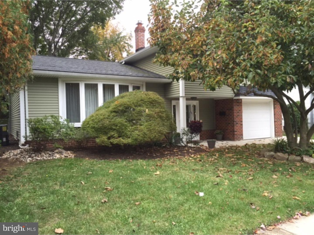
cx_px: 157
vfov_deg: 48.2
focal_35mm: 29
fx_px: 263
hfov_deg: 61.7
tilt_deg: +0.3
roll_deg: +0.8
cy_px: 118
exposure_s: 1/30
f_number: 2.2
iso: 40
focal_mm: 4.15
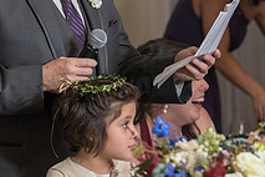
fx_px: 2797
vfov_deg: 3.6
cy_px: 86
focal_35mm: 380
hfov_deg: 5.4
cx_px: -27
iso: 2000
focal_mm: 127
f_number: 4
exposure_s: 1/200
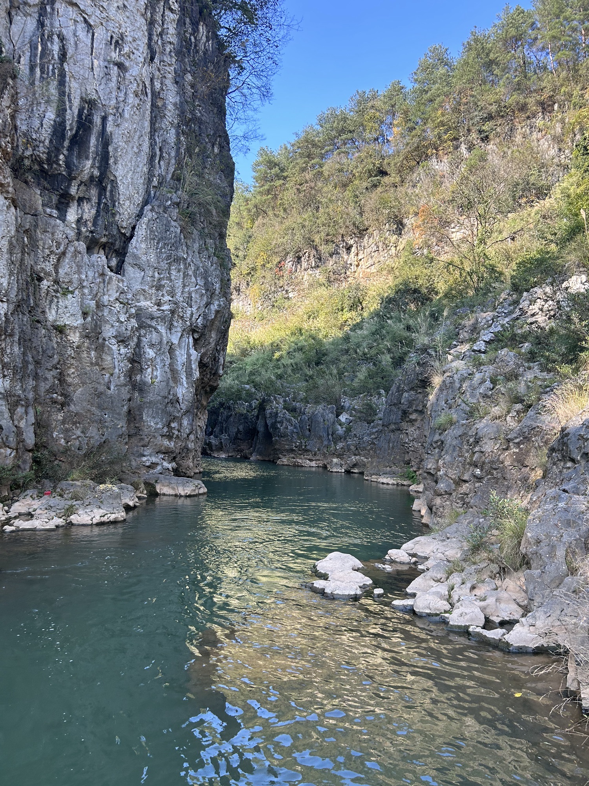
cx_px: 294
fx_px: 590
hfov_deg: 53.1
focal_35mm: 26
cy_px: 393
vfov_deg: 67.3
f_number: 1.5
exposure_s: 1/443
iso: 50
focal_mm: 5.7
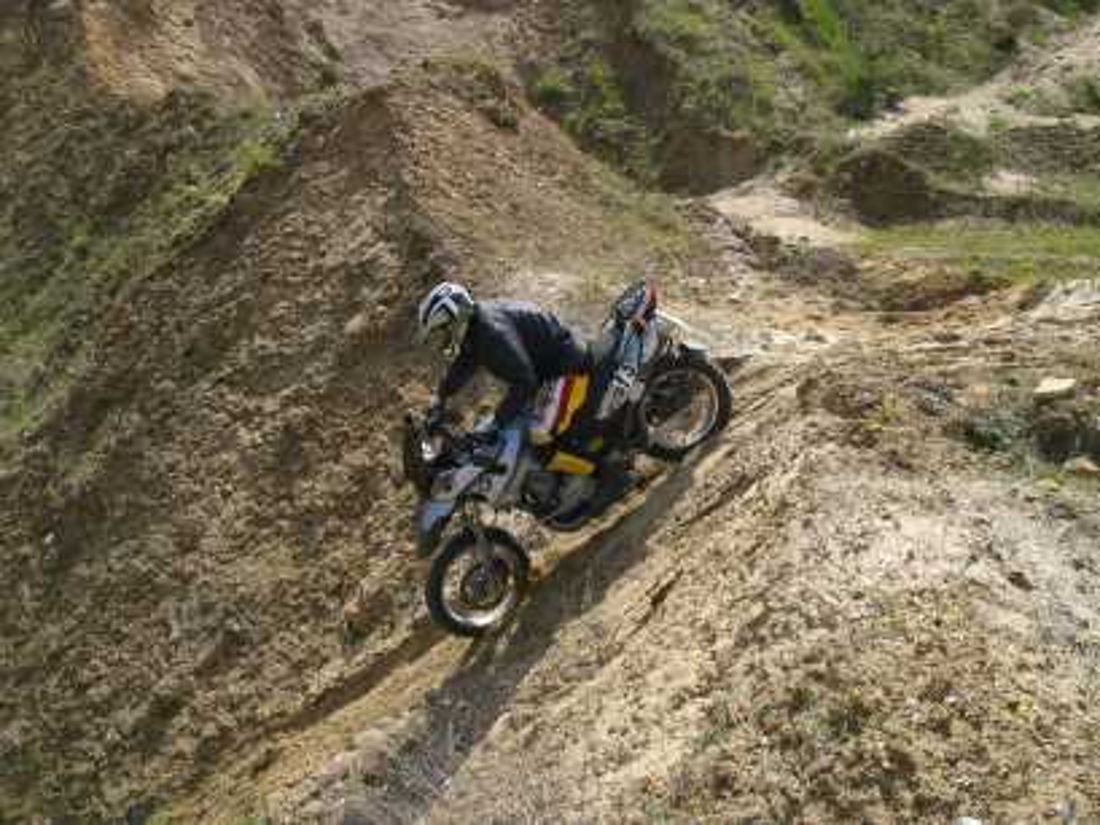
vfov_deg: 37.7
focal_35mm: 38
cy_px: 412
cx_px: 550
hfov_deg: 49.0
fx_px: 1208
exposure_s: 1/400
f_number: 4.4
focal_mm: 6.3
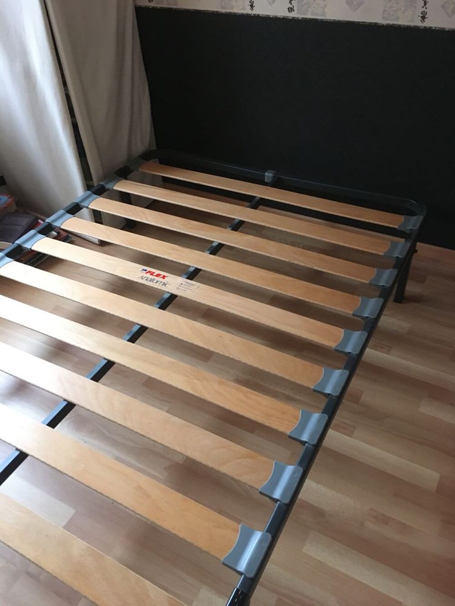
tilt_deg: -41.9
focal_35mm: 29
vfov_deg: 61.7
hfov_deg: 48.2
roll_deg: +5.1
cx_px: 228
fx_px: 508
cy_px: 303
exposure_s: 1/17
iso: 200
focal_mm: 4.15
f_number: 2.2
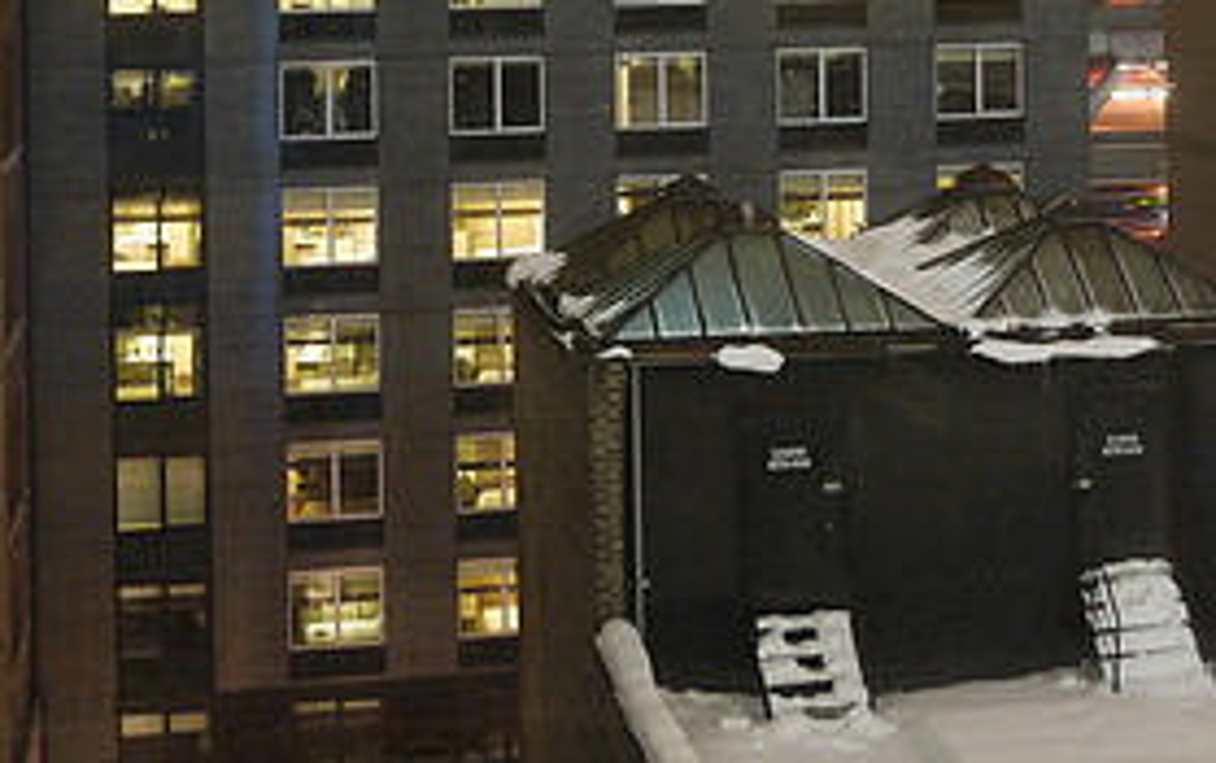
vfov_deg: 14.5
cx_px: 841
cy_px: -98
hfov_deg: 23.4
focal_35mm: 88
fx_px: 2919
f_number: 8
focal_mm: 20
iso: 100
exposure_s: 8
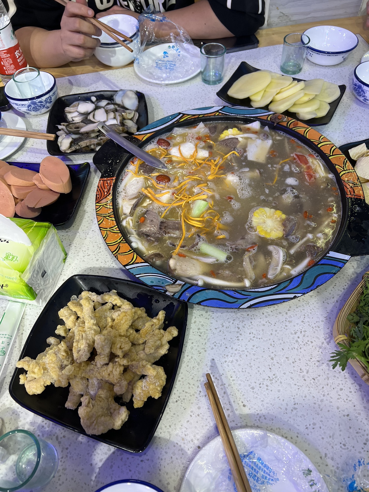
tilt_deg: -52.7
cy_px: 246
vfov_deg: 67.3
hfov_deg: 53.1
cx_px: 184
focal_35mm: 26
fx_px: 370
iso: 100
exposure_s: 1/100
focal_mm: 5.7
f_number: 1.5
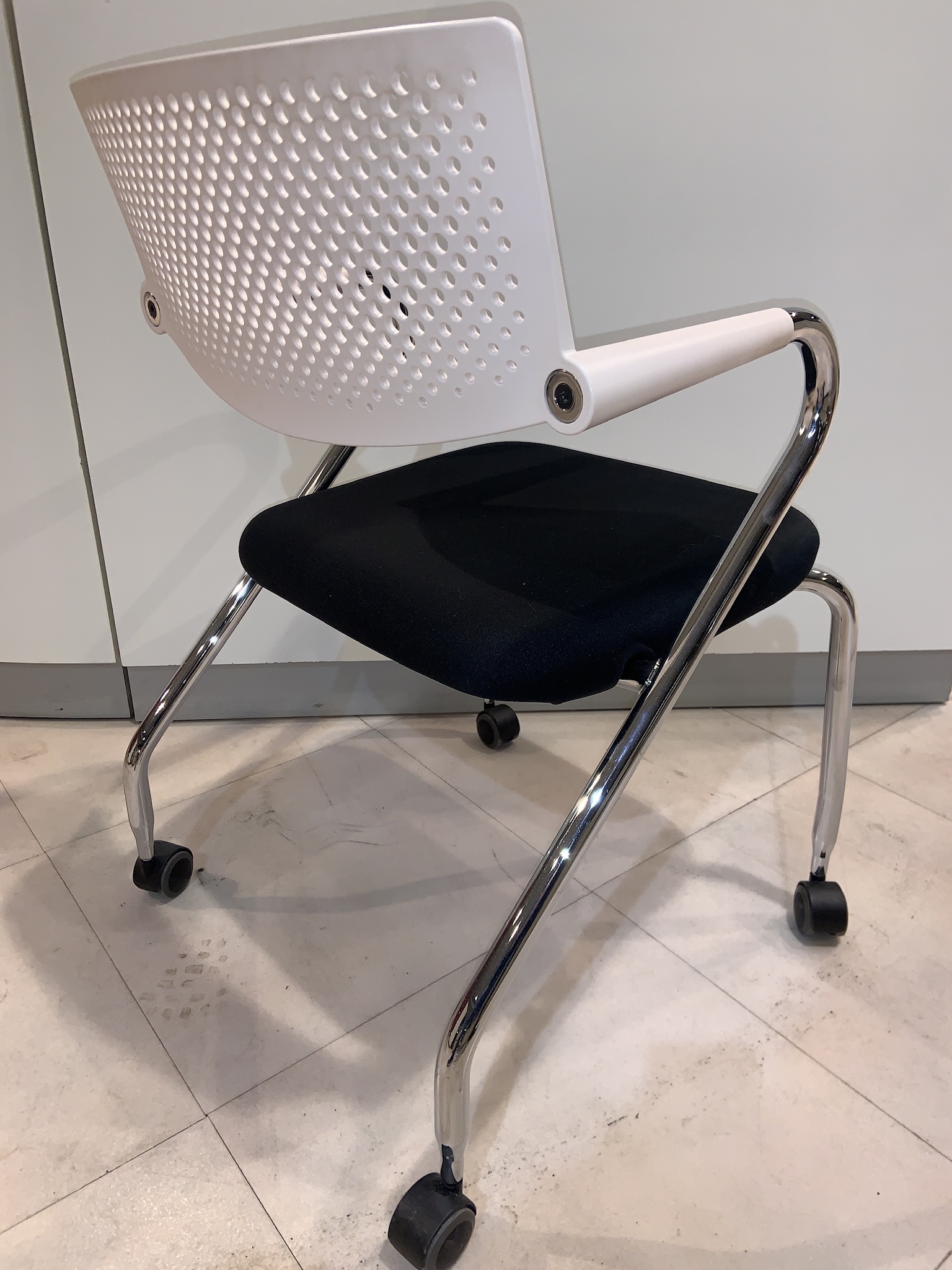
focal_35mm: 26
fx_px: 953
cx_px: 476
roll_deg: +0.1
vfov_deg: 67.3
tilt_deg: -23.1
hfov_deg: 53.1
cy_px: 635
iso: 40
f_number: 1.8
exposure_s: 1/100
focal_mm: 4.25
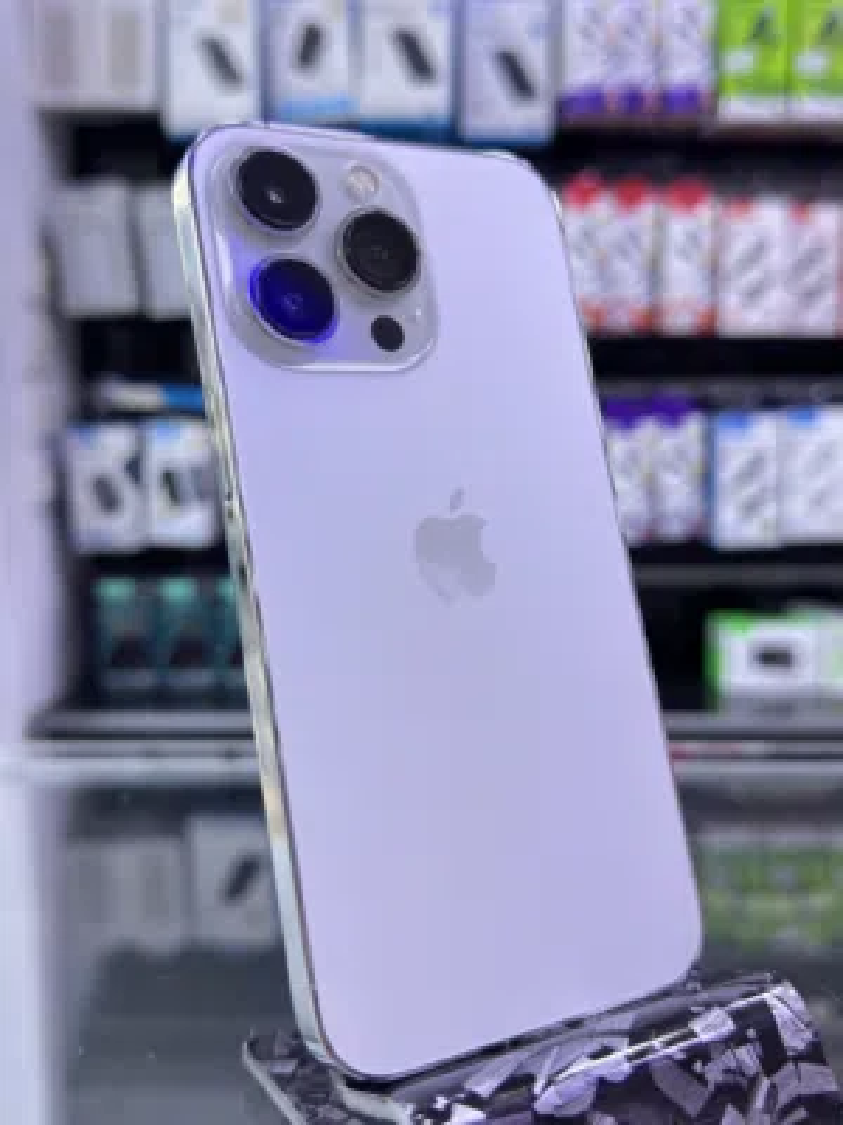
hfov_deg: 40.7
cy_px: 562
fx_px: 1136
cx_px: 422
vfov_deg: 52.6
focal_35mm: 35
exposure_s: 1/224
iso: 80
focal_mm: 6.76
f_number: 1.78
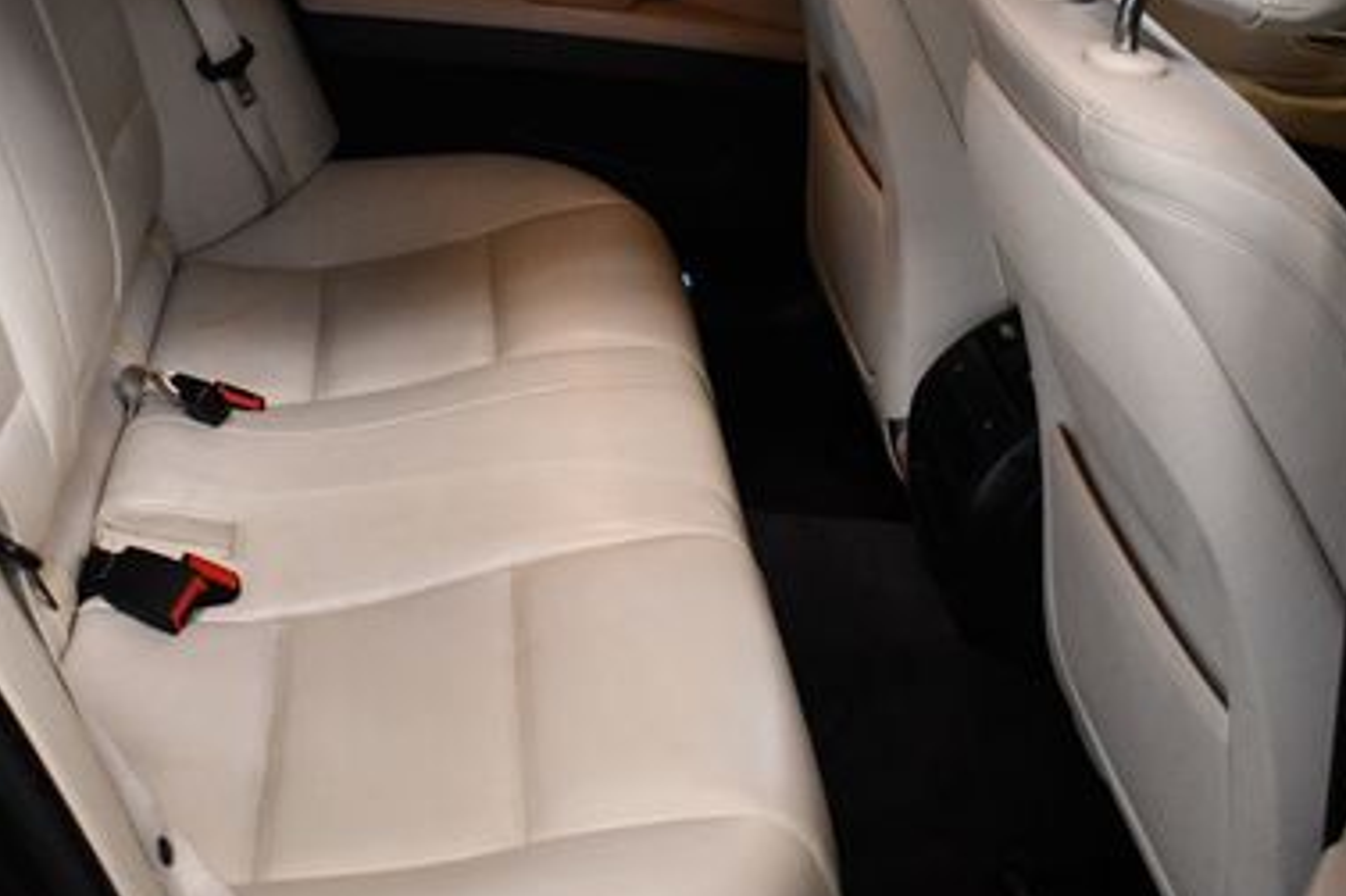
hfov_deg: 35.5
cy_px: 275
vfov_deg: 24.0
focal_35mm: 56
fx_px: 2093
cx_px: 511
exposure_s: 1/125
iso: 1800
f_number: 3.8
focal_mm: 22
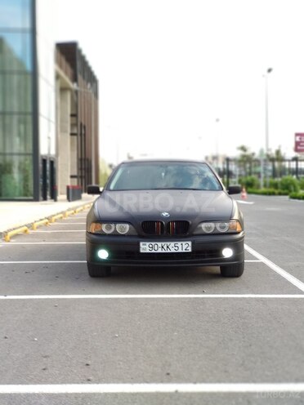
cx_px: 152
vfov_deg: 36.8
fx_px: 609
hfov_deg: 28.0
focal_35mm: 52
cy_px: 202
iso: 250
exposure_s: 1/50
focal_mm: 5.99
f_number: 2.6
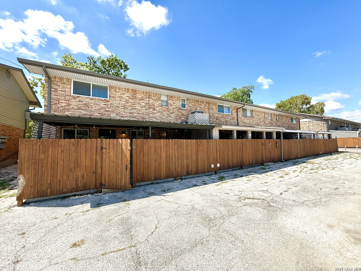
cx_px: 180
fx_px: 146
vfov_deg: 85.7
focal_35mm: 14
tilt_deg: +3.8
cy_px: 136
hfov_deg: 102.1
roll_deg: +0.9
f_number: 2.2
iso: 50
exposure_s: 1/809
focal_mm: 2.22
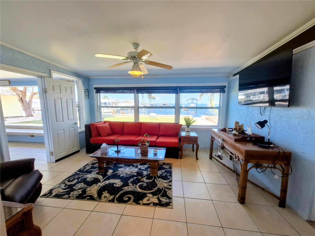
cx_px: 158
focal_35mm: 13
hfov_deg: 106.2
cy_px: 118
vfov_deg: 89.9
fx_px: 118
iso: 64
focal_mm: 1.74
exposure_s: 1/120
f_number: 2.2
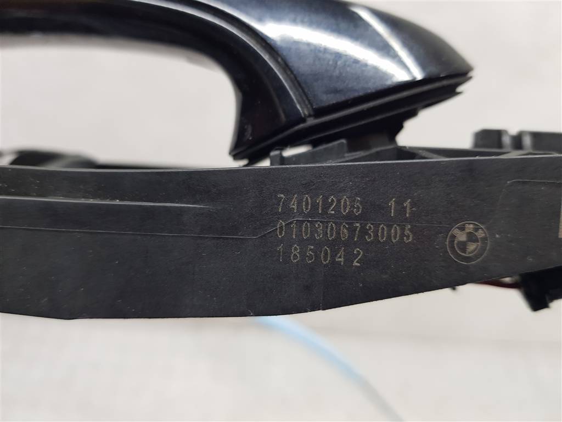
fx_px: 422
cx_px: 281
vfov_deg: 53.1
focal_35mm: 26
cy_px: 211
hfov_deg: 67.3
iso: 160
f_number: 1.7
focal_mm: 4.2
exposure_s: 1/100
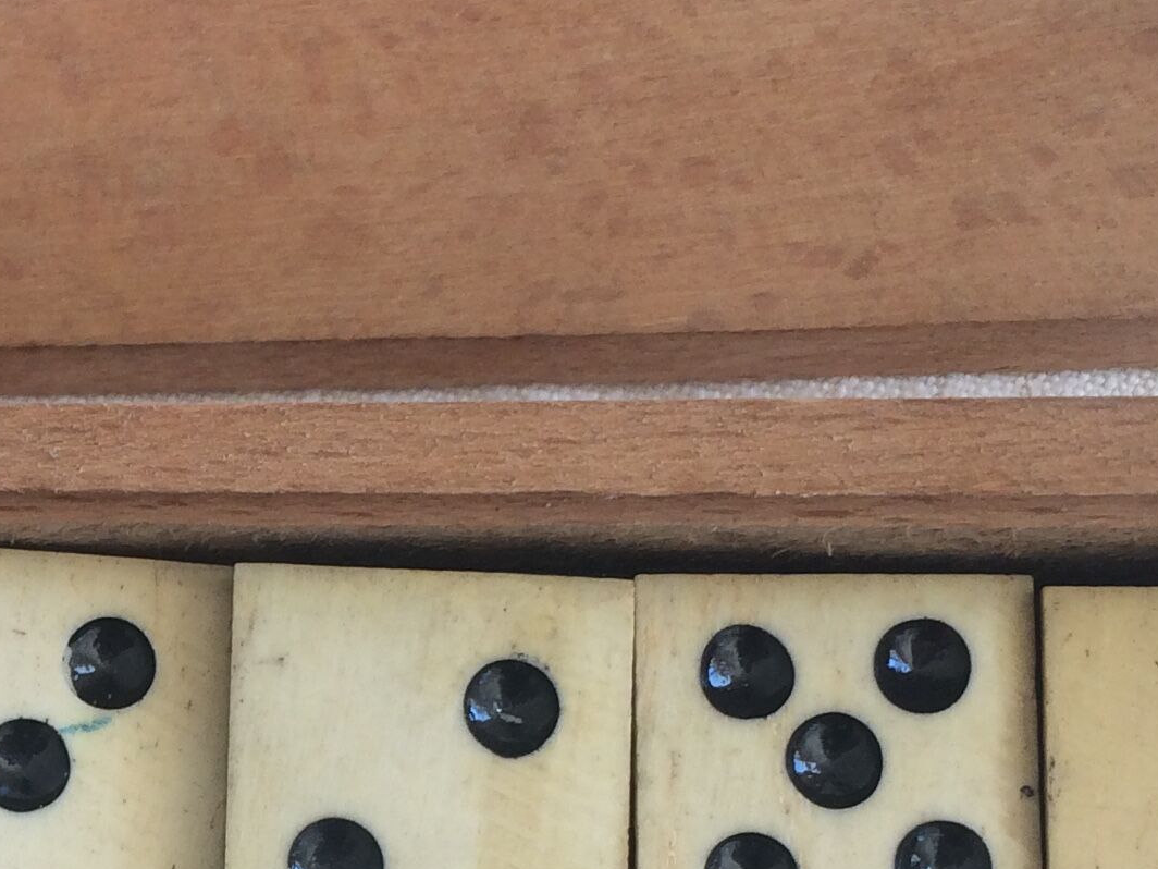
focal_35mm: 89
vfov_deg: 16.4
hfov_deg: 21.2
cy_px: 803
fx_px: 2977
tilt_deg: -80.9
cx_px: -28
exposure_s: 1/100
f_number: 2.2
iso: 40
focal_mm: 4.15
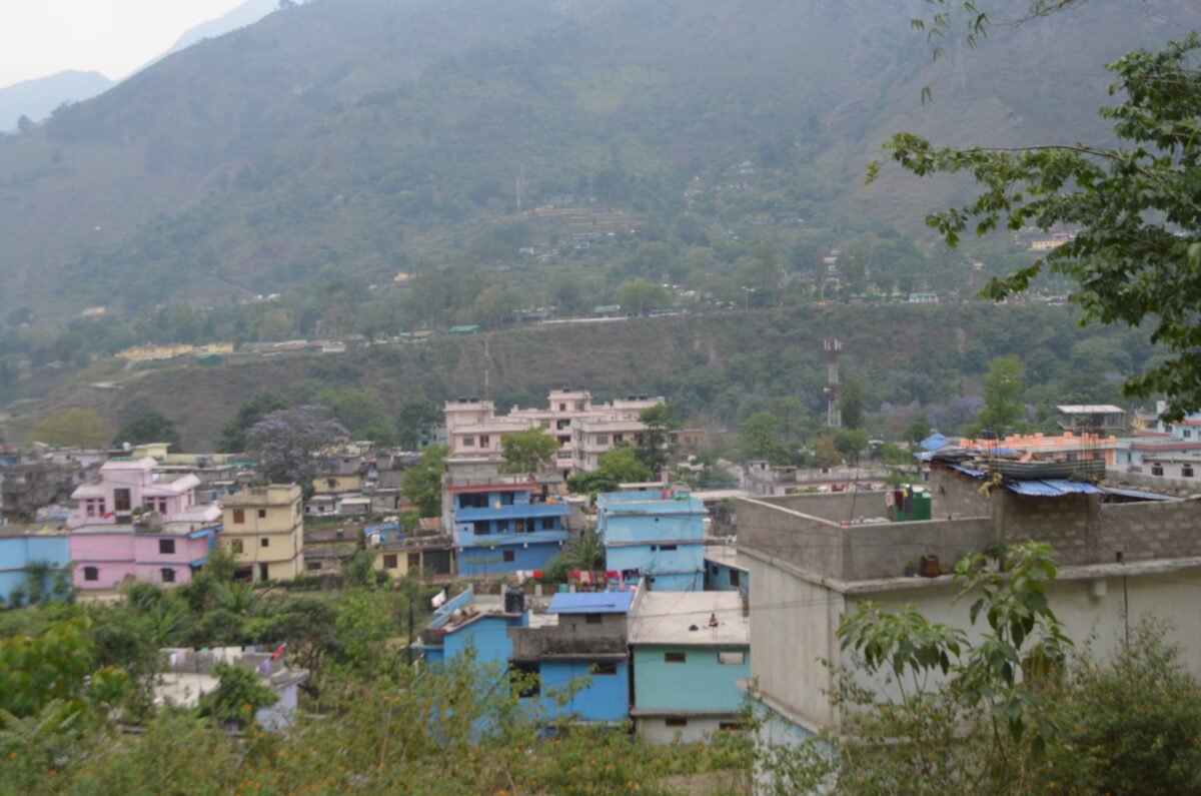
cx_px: 600
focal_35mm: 36
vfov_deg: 36.7
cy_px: 398
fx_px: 1199
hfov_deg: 53.2
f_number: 7.1
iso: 200
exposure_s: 1/200
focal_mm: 24
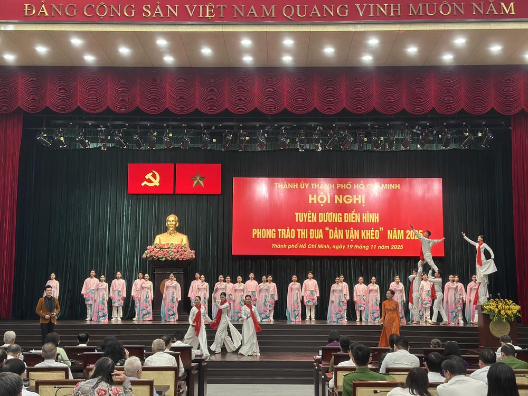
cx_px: 264
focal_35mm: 48
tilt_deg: +9.1
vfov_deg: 30.3
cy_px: 198
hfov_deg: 39.7
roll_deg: -0.5
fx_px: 732
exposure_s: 1/100
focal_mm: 6.86
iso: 125
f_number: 1.78
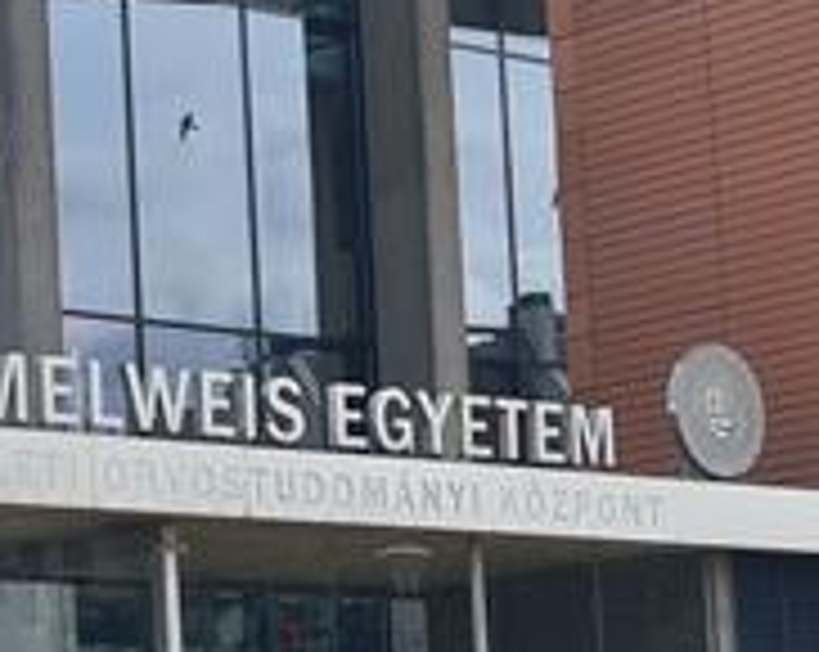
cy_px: 598
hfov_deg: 12.9
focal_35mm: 149
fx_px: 3606
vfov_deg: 10.3
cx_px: 160
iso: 50
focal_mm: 5.4
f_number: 1.8
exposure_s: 1/1900
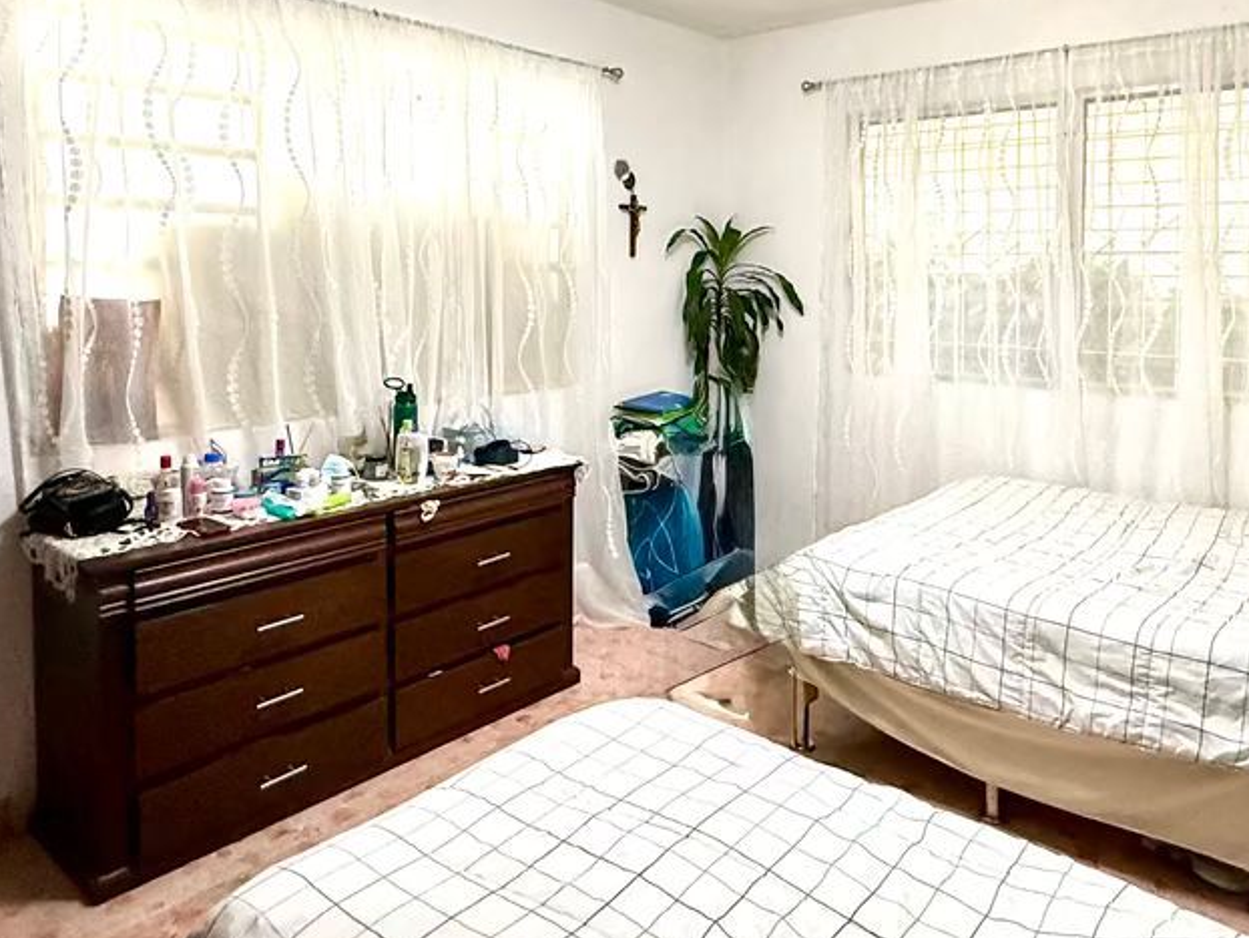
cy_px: 313
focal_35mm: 27
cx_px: 705
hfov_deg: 65.1
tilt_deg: -1.9
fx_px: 975
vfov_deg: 50.5
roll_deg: -0.3
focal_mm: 2.22
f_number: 2.2
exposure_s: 1/60
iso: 400
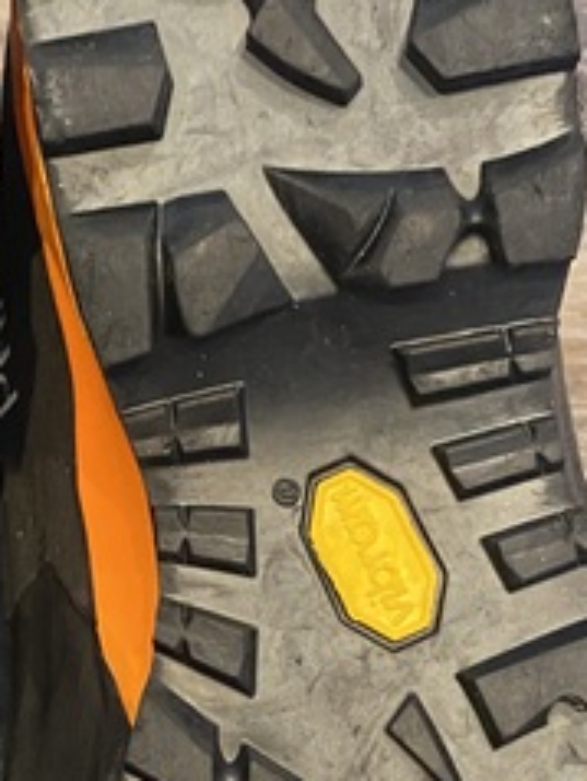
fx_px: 1851
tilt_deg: -51.4
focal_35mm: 82
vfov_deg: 23.3
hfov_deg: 17.6
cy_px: 689
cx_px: -11
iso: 640
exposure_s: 1/30
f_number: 1.8
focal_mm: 4.25
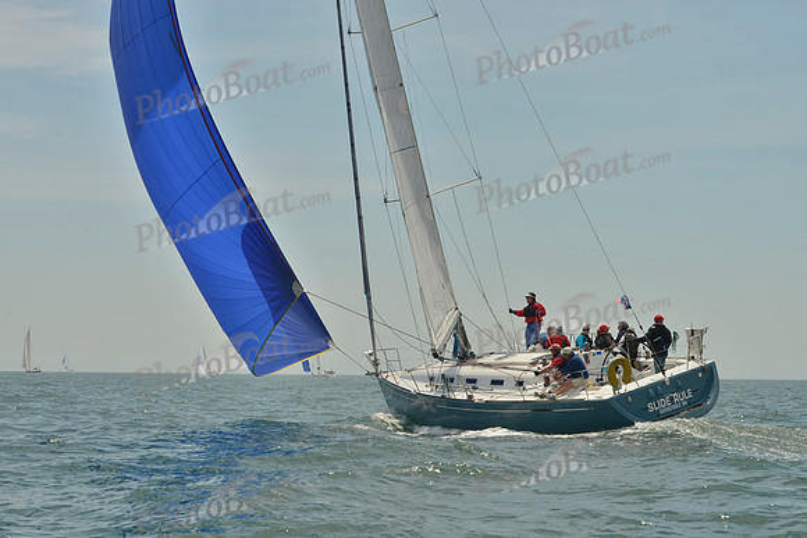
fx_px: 1569
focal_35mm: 70
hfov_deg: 28.8
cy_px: 269
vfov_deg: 19.5
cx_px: 404
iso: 280
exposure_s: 1/1250
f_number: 10
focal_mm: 70
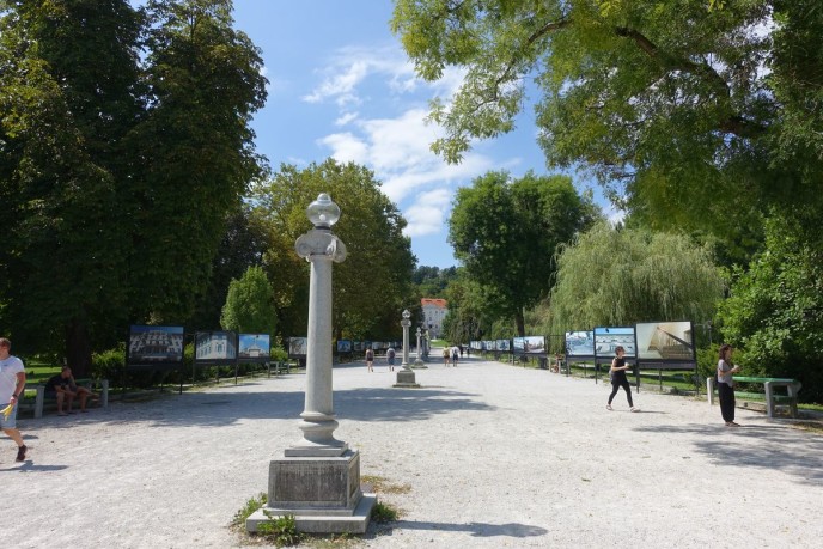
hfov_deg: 71.5
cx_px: 412
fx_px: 572
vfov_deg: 51.3
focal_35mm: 25
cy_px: 274
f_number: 5.6
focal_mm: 9.08
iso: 125
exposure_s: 1/500
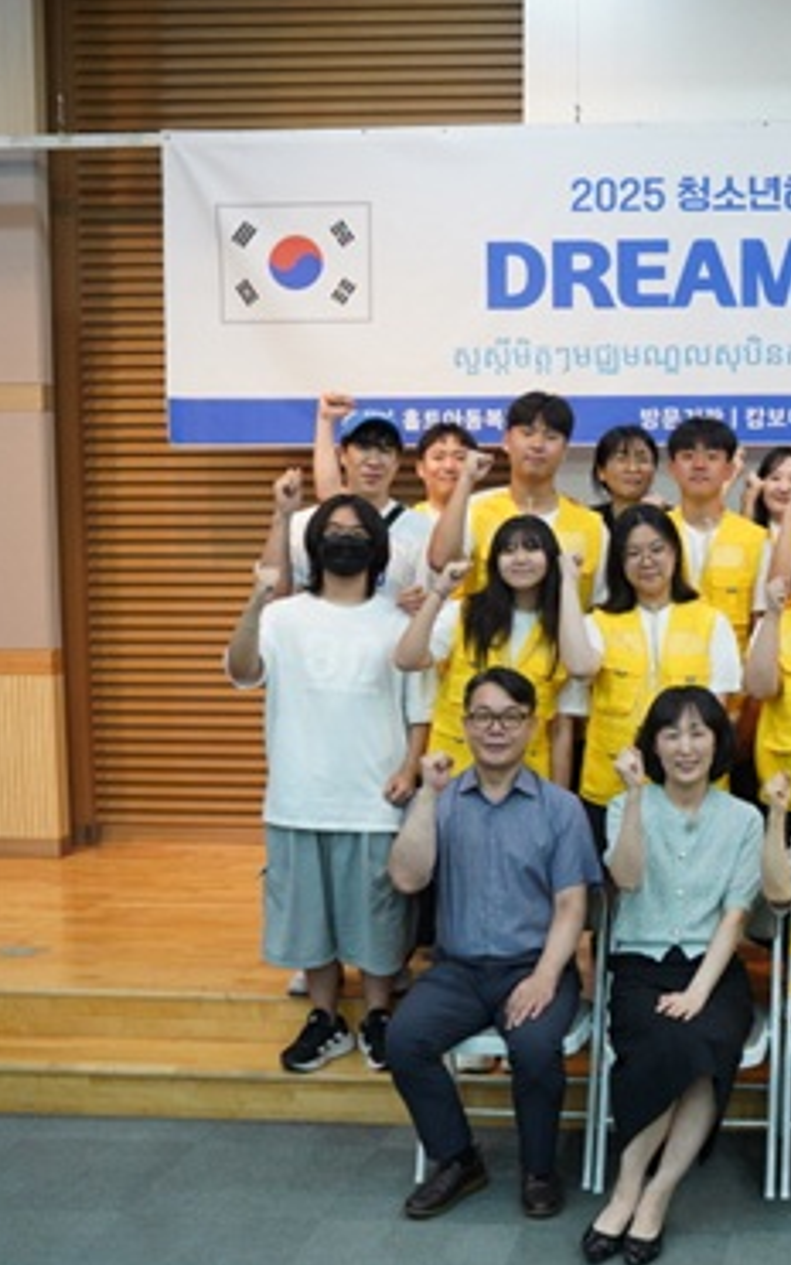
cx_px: 839
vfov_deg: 39.1
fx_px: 1781
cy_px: 673
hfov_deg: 23.7
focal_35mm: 52
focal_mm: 31.4
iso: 2000
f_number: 4
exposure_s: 1/125
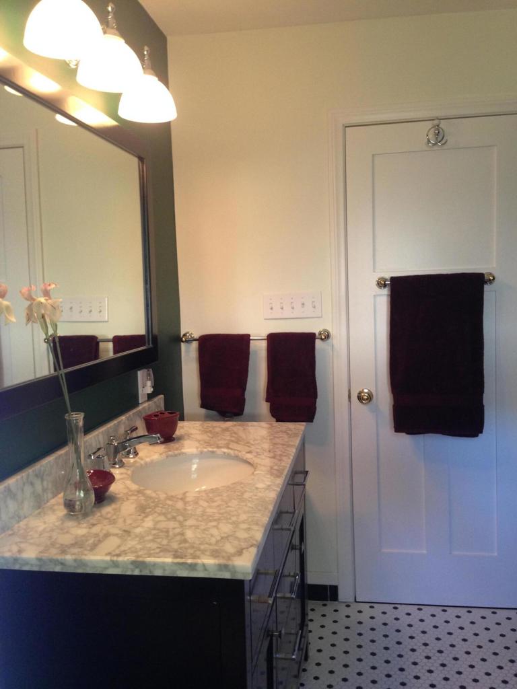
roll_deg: +0.4
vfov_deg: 55.4
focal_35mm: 33
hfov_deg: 42.9
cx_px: 258
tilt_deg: -4.1
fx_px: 657
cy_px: 344
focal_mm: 4.12
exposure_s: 1/20
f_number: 2.4
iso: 125
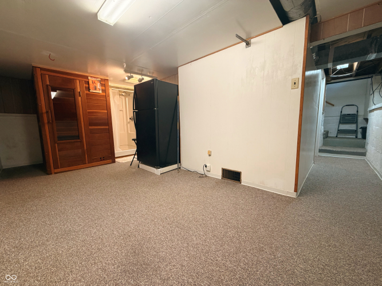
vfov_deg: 85.7
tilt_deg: -8.2
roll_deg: +0.5
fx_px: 154
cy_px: 143
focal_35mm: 14
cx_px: 191
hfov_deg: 102.1
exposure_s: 1/60
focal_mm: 2.22
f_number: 2.2
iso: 200
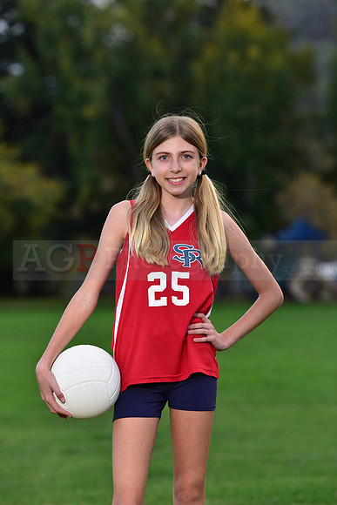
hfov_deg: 9.2
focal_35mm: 150
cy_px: 252
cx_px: 168
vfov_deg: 13.7
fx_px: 2105
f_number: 4.5
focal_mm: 150
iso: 400
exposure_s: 1/320
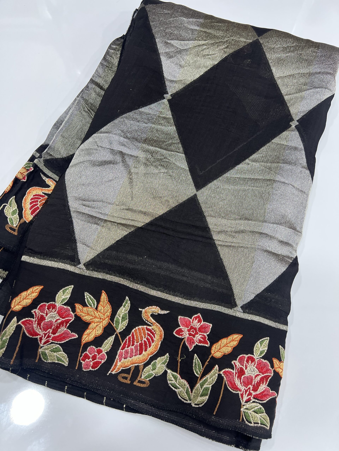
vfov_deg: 67.3
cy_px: 226
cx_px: 170
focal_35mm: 26
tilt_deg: -67.3
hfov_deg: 53.1
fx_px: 339
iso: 125
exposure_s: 1/100
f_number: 1.5
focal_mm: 5.7
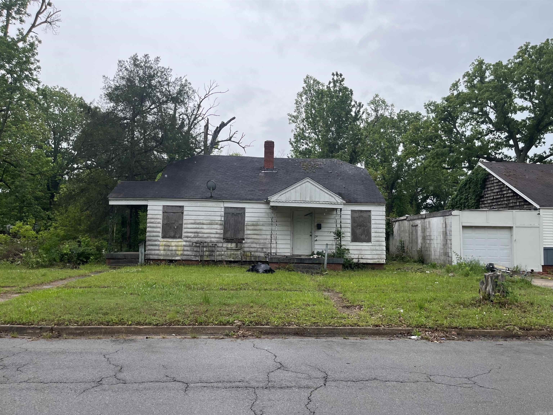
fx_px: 415
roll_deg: -2.1
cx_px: 276
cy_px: 208
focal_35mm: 26
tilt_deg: +3.6
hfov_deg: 67.3
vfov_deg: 53.1
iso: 50
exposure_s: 1/2688
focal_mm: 5.1
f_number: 1.6
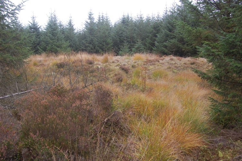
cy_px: 80
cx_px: 121
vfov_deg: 47.8
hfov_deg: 67.4
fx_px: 181
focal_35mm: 27
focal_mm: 18
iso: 400
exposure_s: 1/125
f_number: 5.6
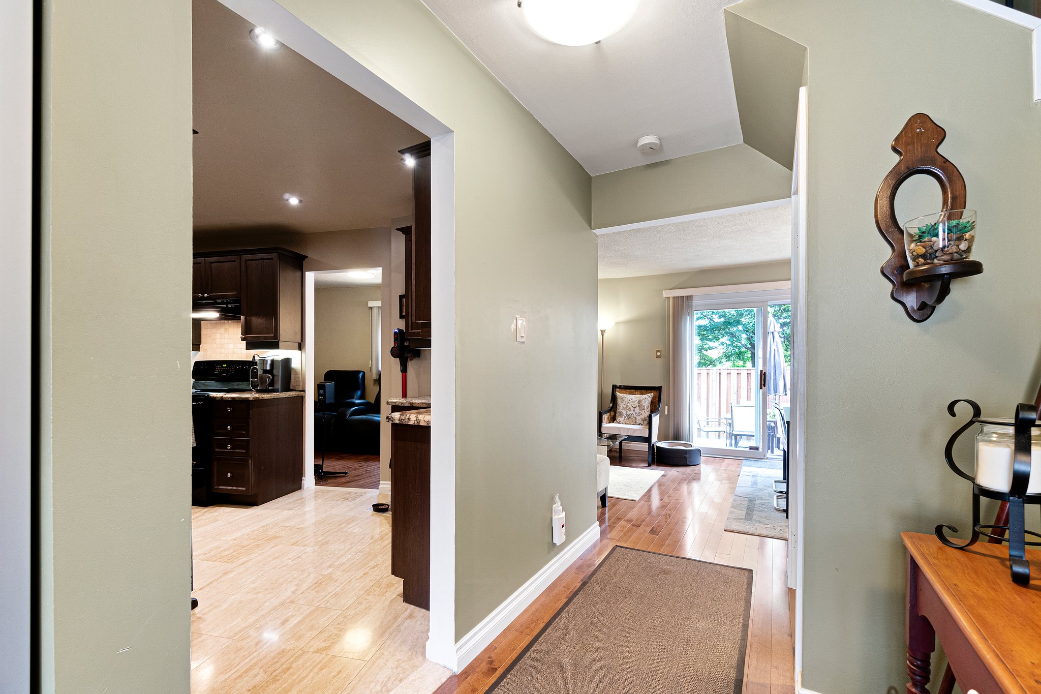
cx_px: 520
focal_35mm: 15
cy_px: 347
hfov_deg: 100.4
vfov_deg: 77.3
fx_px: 434
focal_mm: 10
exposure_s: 1/4
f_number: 6.3
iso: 640
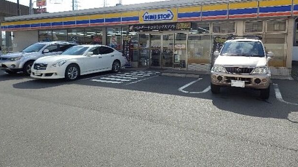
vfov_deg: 42.4
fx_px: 213
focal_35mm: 27
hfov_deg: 69.9
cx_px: 149
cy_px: 59
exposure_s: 1/800
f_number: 3
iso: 80
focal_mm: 4.2
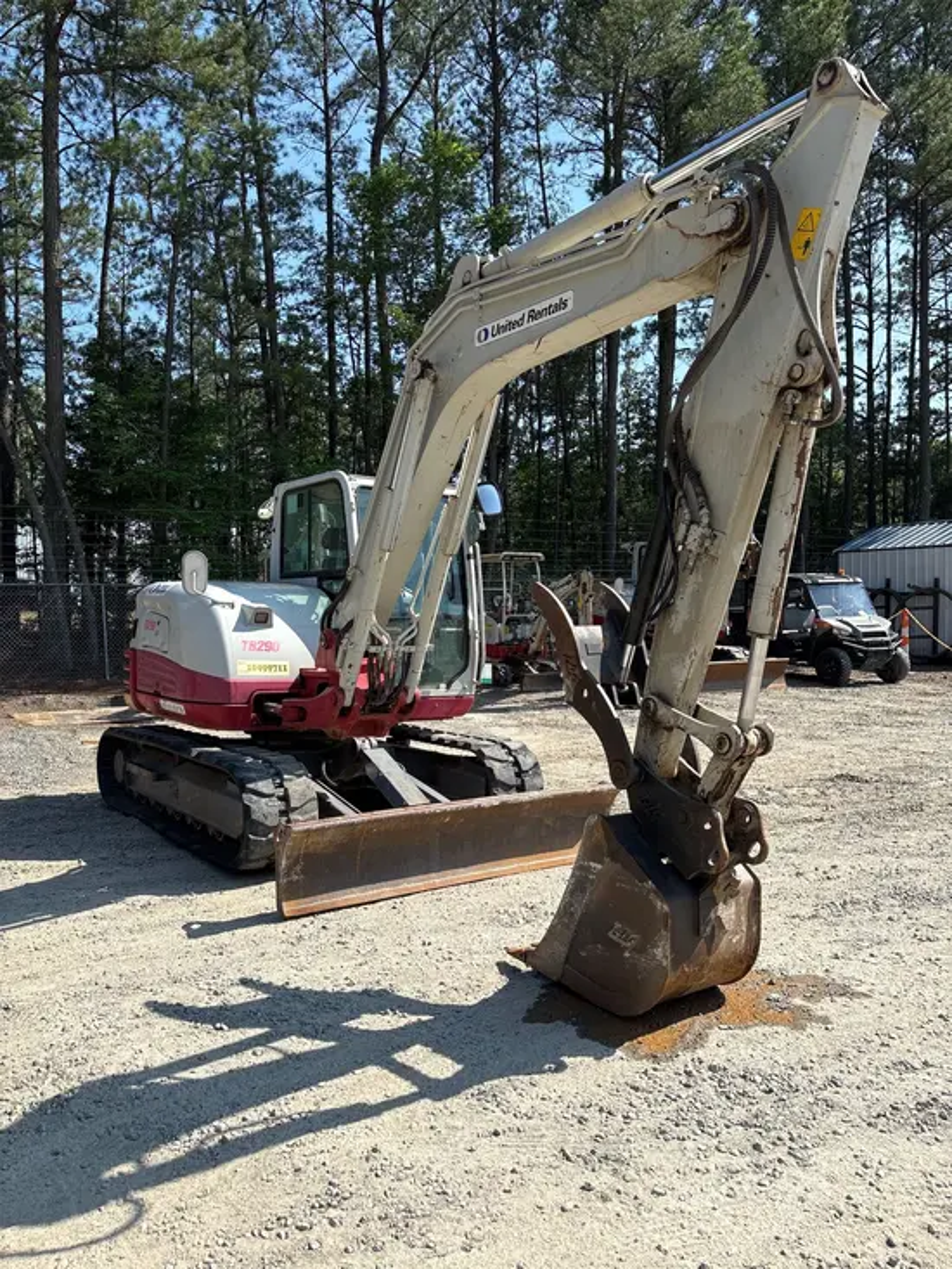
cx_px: 476
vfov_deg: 67.3
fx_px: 953
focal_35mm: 26
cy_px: 634
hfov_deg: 53.1
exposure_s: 1/2105
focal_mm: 5.96
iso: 50
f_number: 1.6
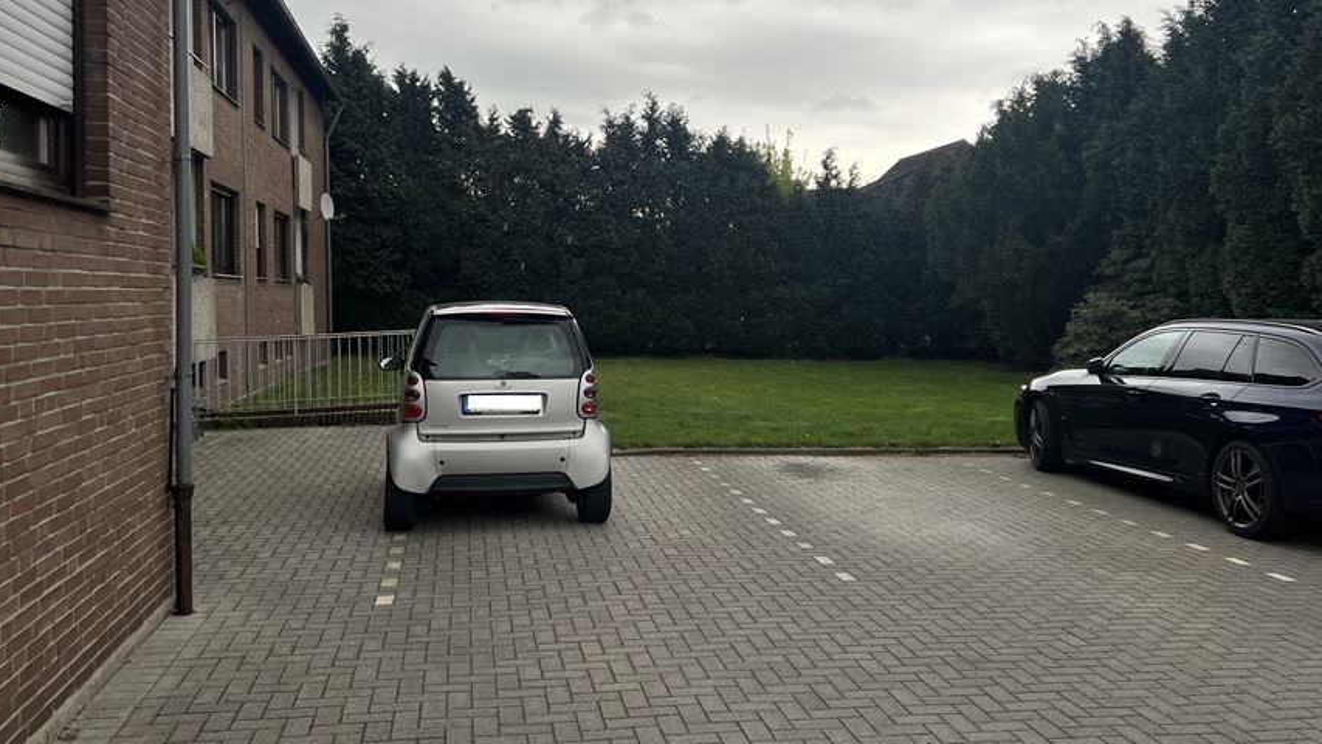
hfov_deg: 58.0
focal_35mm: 34
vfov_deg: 34.2
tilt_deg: +2.0
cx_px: 628
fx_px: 1192
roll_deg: +2.1
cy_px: 223
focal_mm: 5.7
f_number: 1.5
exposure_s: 1/833
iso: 50
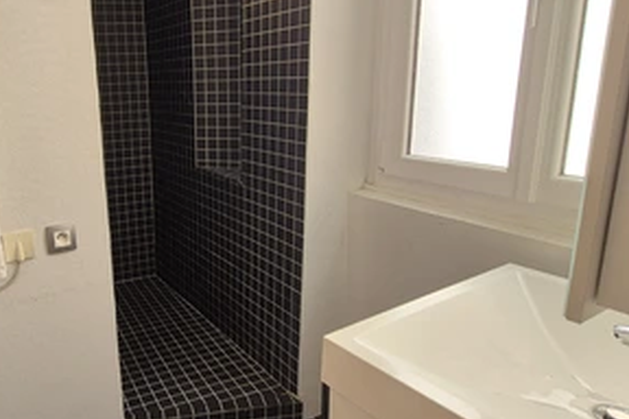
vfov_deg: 51.1
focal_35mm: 25
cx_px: 182
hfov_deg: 68.3
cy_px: 181
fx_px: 437
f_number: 2.2
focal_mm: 2.2
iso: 64
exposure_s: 1/50
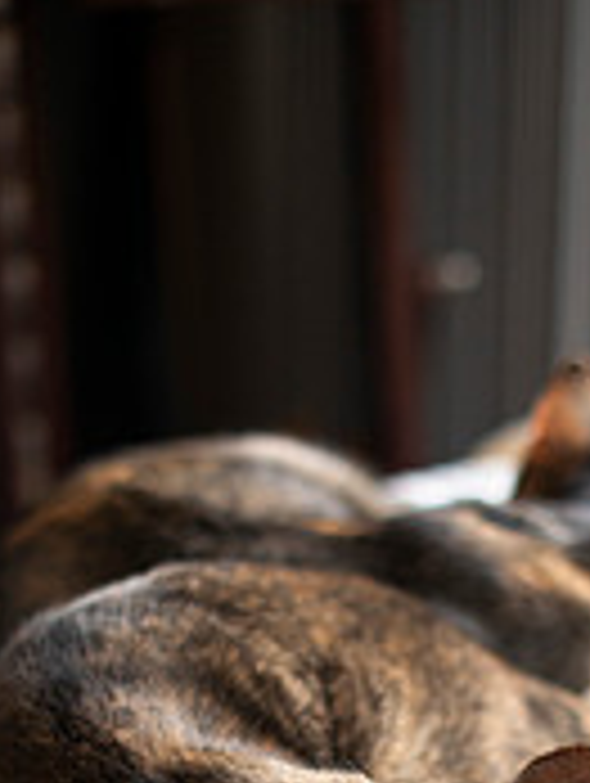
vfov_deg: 15.2
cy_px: 972
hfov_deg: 11.9
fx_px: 2811
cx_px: 473
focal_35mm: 124
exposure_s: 1/200
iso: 1000
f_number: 2
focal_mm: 50
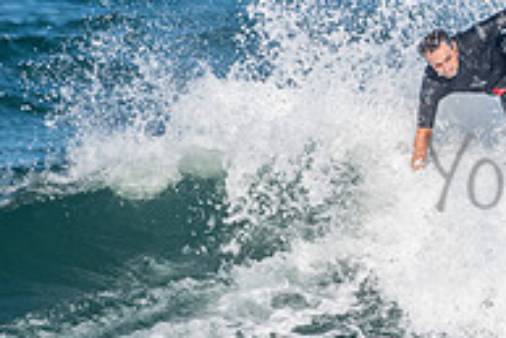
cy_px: 148
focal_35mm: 930
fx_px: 13081
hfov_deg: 2.2
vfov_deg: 1.5
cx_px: 695
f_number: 5.6
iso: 400
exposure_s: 1/2500
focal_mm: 310
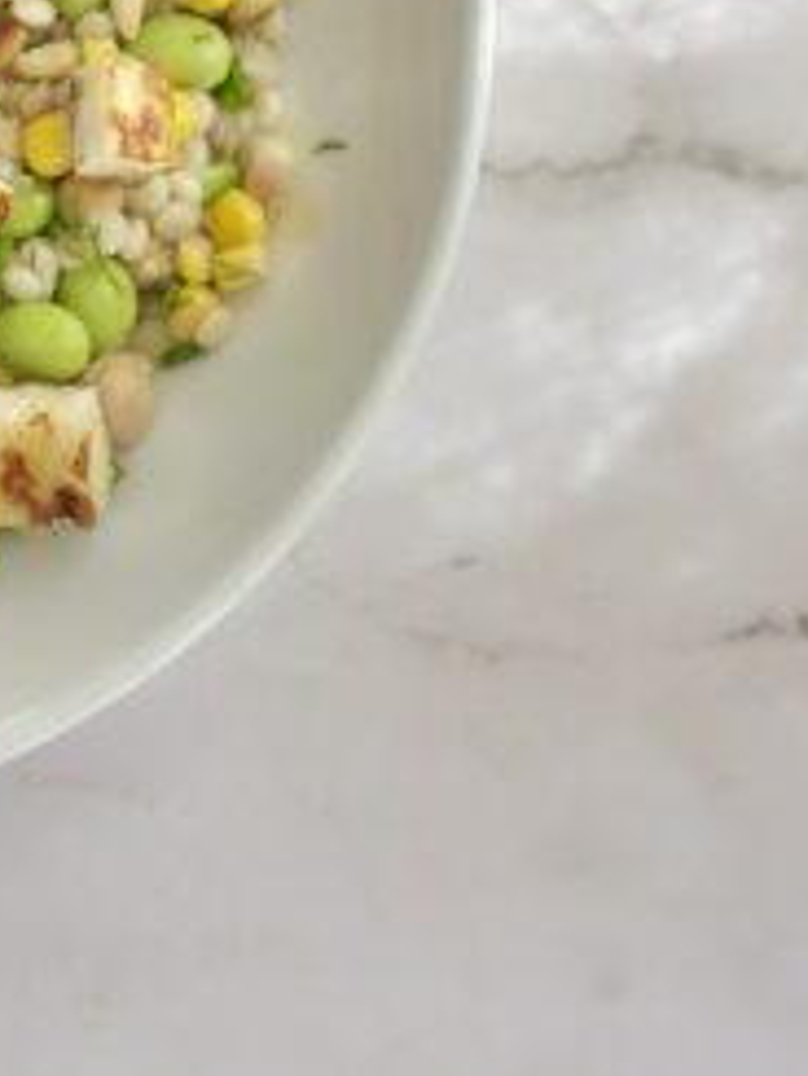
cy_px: 123
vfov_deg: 19.7
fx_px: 3047
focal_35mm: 98
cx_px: 64
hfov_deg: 14.9
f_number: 1.78
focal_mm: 6.86
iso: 80
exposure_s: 1/1289
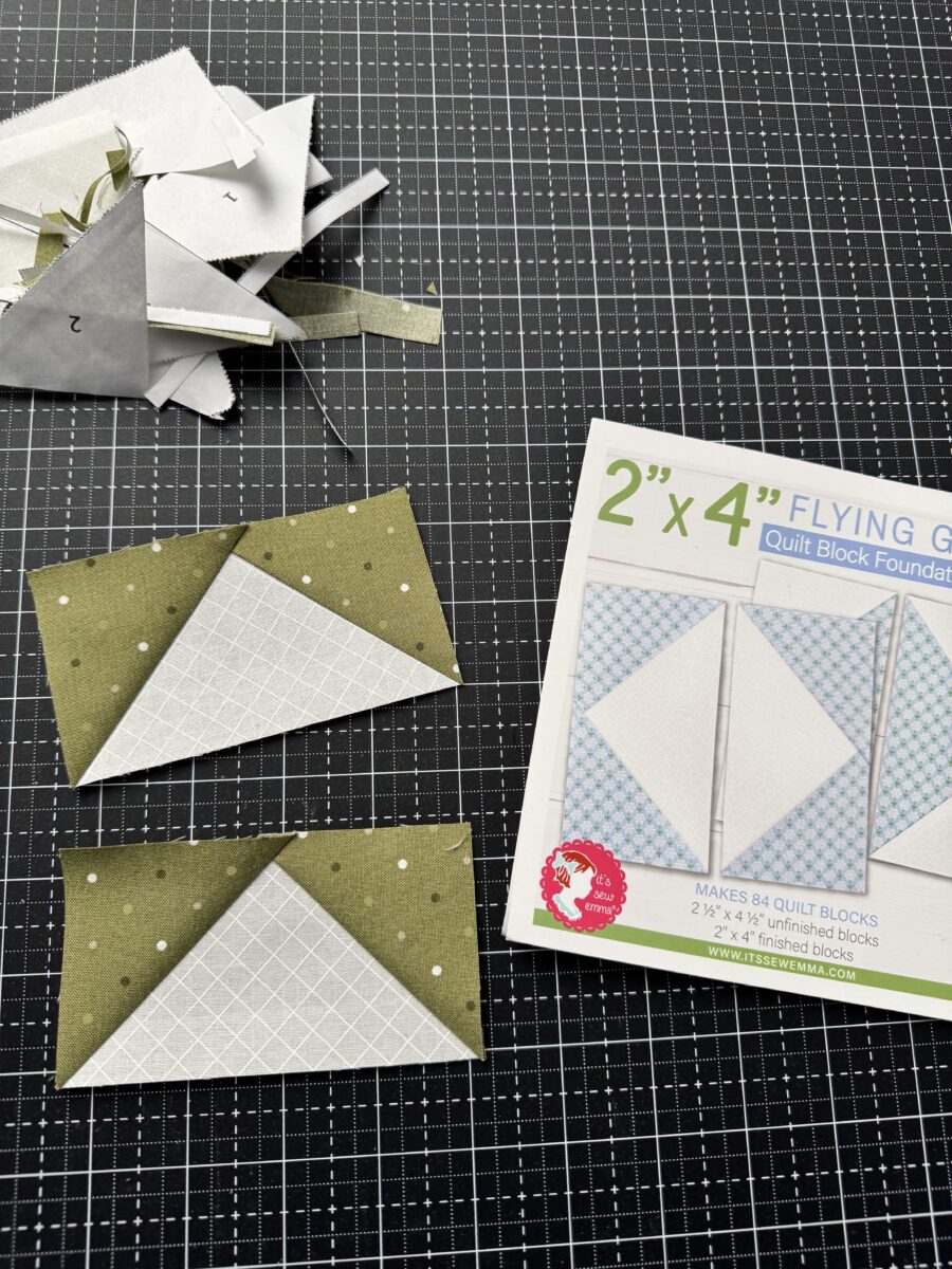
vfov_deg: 71.6
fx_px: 880
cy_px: 634
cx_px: 476
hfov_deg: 56.8
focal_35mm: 24
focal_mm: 6.76
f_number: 1.78
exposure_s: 1/121
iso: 160
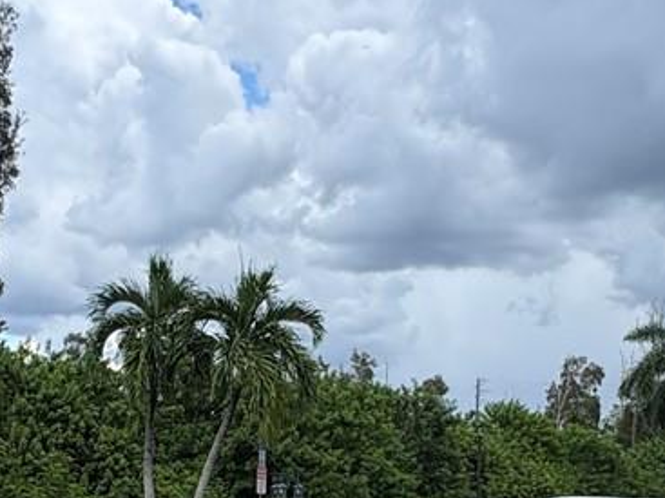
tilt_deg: -3.8
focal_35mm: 61
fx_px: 1171
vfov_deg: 22.3
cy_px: 587
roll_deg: +0.4
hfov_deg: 31.5
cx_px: 228
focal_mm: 2.22
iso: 40
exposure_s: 1/537
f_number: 2.2
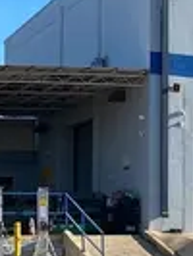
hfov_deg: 9.0
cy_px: 203
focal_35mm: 143
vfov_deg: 13.7
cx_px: 508
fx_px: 1061
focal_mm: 4.25
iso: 32
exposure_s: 1/2222
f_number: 1.8
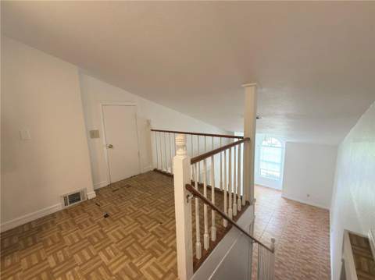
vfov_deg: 85.6
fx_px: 152
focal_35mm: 14
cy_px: 140
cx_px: 188
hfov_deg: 102.1
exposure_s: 1/30
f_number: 2.2
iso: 100
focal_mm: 2.22
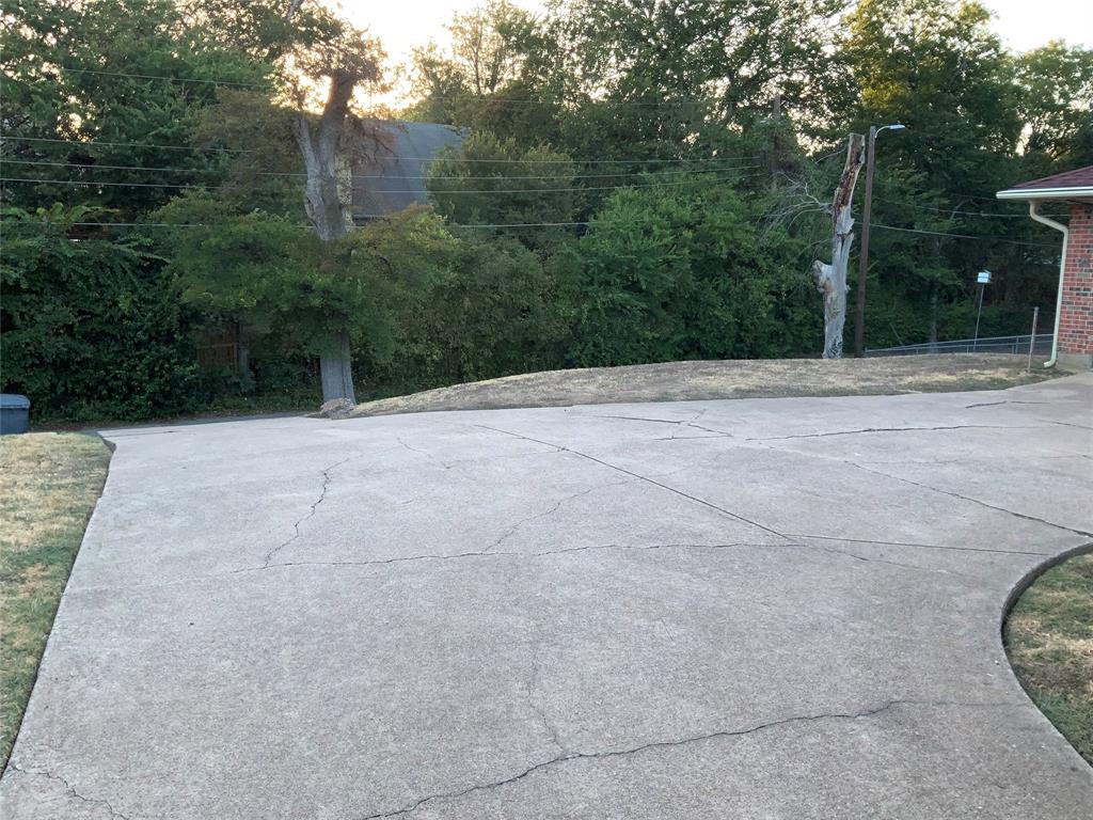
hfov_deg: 61.7
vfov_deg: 48.2
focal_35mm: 29
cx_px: 546
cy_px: 410
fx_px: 916
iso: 16
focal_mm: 3
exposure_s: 1/166
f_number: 1.8
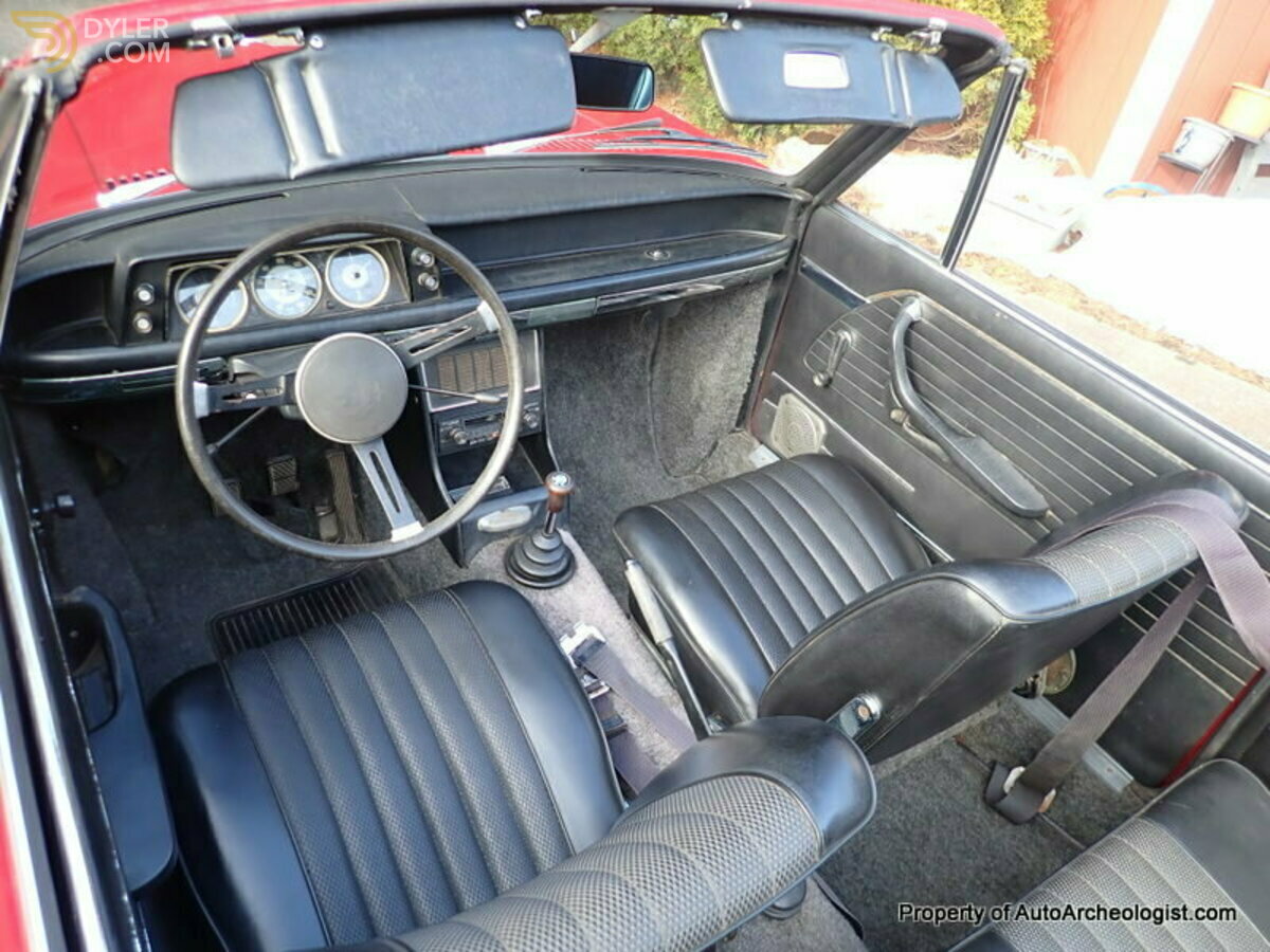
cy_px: 476
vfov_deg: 54.9
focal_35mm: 25
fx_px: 917
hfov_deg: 69.4
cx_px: 635
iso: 125
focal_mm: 4.5
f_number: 2
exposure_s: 1/60
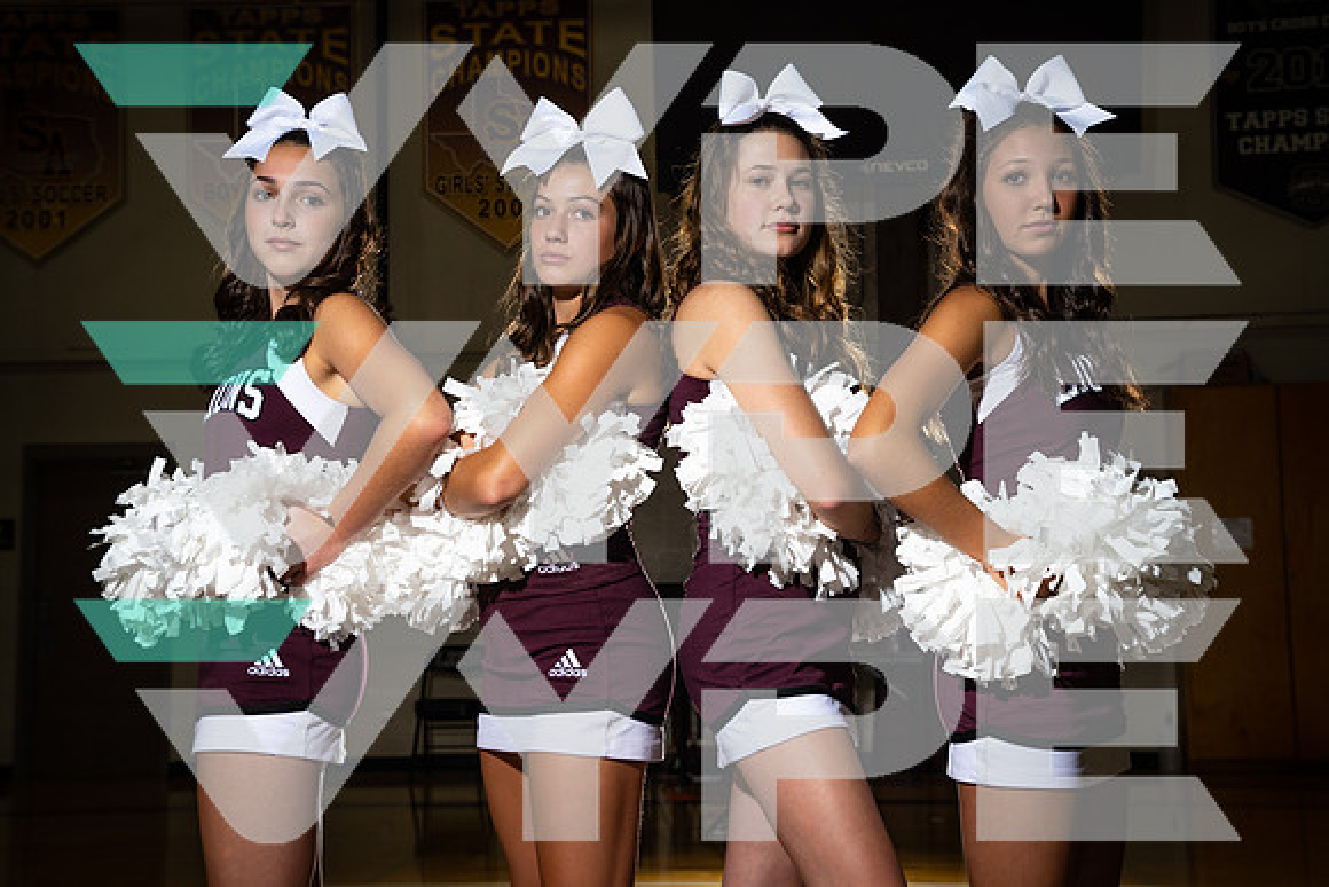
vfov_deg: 26.0
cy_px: 444
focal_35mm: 52
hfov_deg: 38.2
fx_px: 1920
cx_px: 664
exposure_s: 1/125
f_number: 8
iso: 100
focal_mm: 52
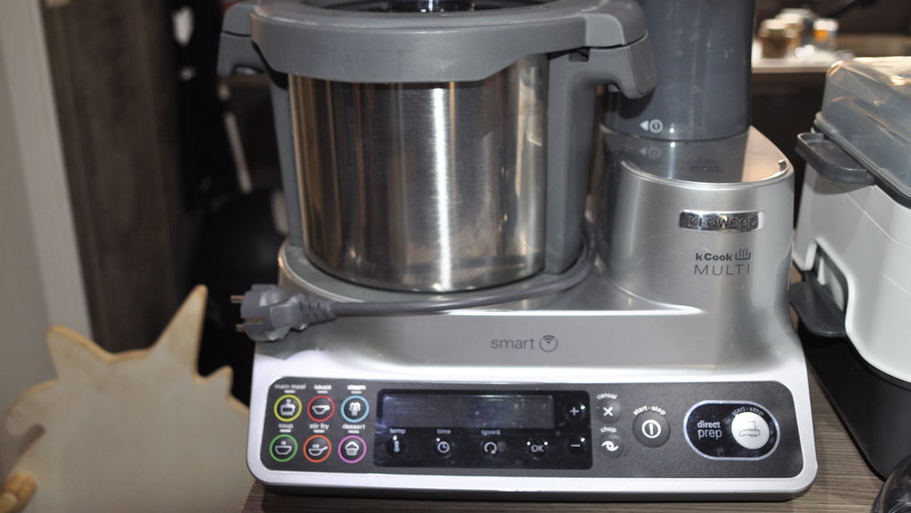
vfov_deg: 31.2
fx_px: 918
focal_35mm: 38
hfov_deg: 52.8
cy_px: 224
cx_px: 457
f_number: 4
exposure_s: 1/60
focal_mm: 24
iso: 720
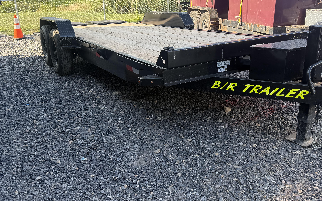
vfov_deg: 38.3
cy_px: 93
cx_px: 165
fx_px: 290
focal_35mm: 33
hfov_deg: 58.1
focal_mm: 6.76
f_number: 1.78
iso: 80
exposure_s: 1/598
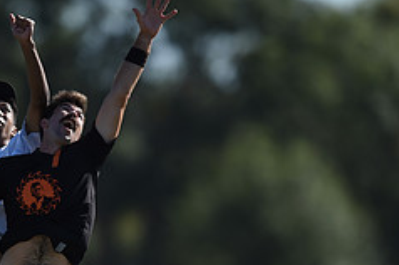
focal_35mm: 976
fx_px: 10803
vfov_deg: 1.4
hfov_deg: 2.1
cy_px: 252
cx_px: 129
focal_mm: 400
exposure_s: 1/4000
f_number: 2.8
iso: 200
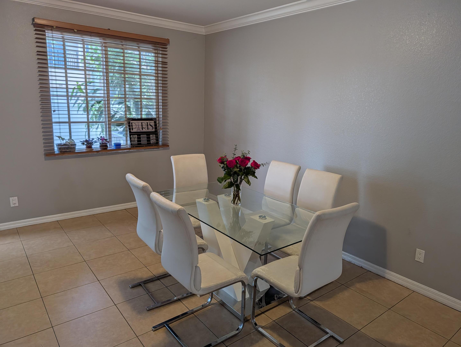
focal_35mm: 24
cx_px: 230
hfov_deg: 71.5
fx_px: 320
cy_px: 174
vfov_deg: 56.9
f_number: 1.68
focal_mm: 6.9
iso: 15
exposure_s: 1/120
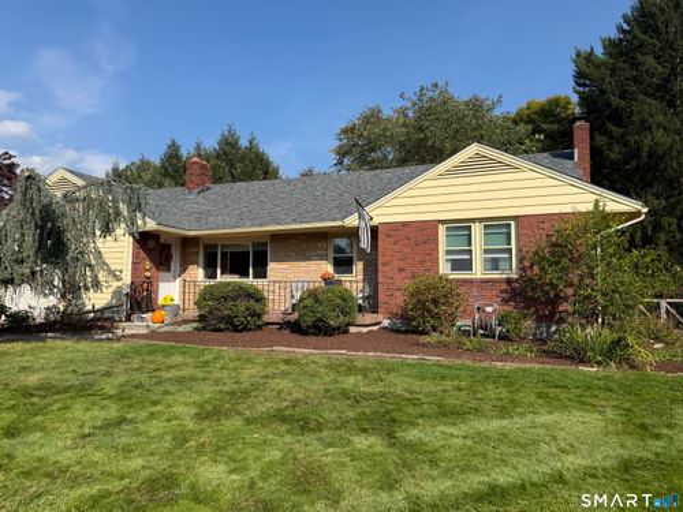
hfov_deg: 71.6
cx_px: 342
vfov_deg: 56.8
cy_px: 256
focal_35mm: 24
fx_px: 474
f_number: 1.78
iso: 80
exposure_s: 1/5319
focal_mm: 6.76
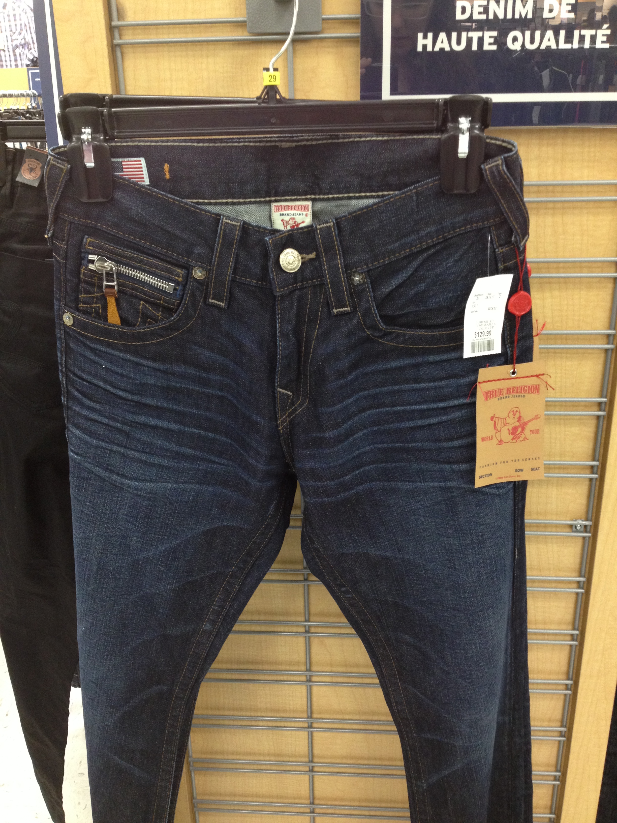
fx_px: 832
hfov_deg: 40.7
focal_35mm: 35
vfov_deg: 52.6
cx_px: 308
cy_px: 412
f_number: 2.4
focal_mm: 4.28
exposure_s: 1/20
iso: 160
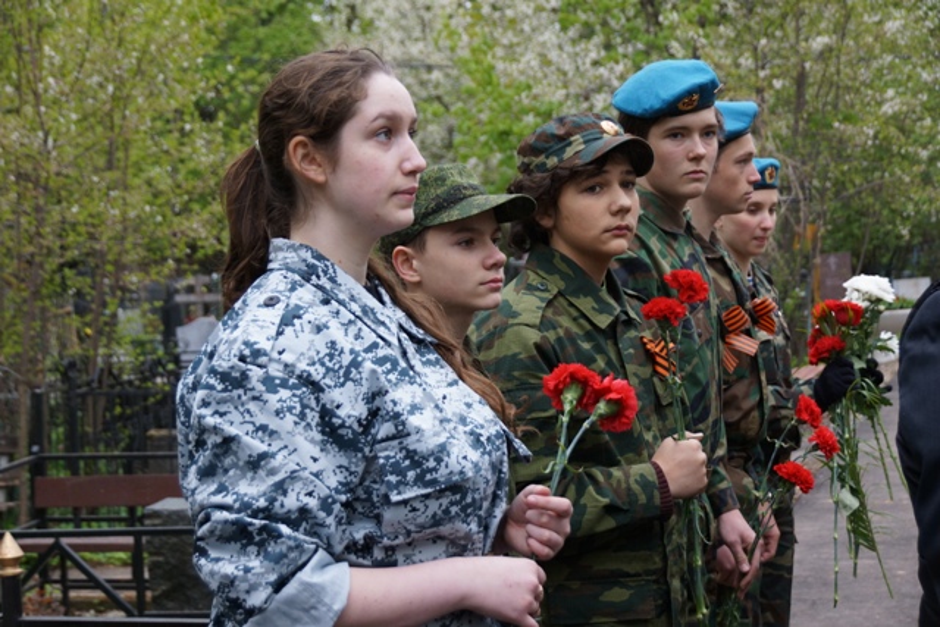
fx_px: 1959
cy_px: 314
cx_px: 470
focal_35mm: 75
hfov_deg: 27.0
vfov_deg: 18.2
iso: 400
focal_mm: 50
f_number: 5.6
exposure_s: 1/100
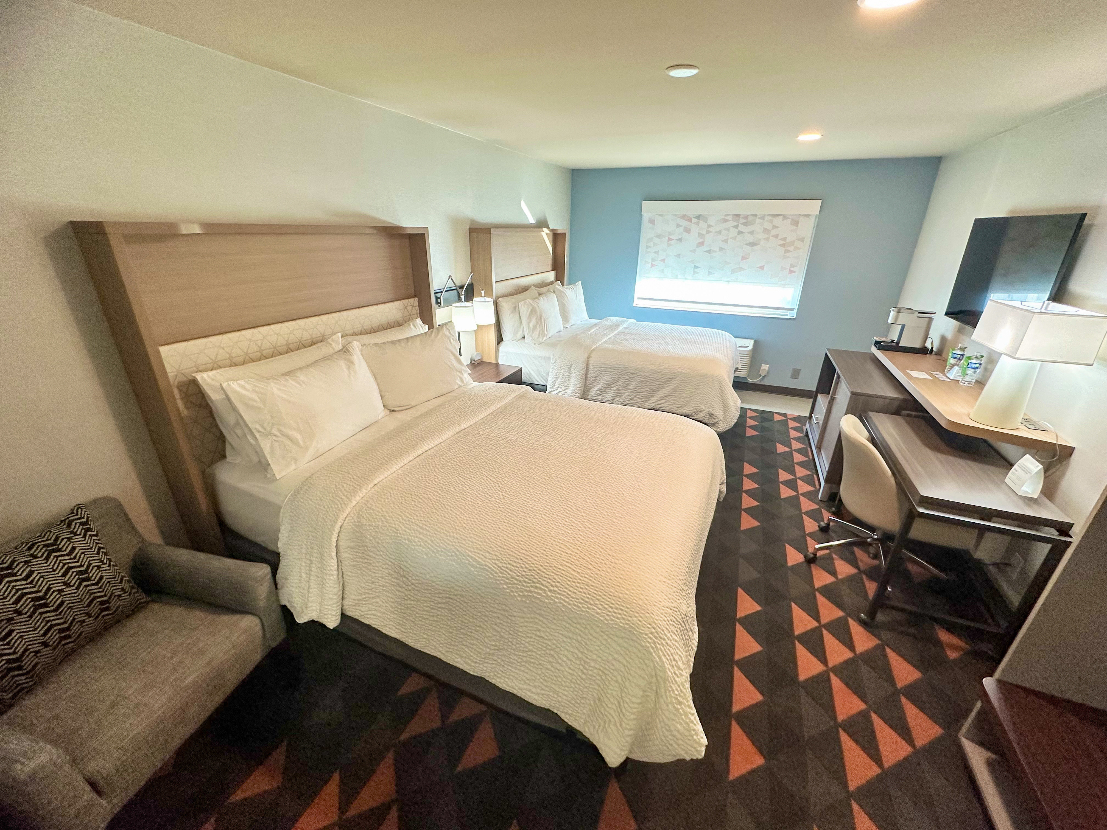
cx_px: 554
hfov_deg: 102.1
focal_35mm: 14
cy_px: 415
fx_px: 448
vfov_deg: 85.7
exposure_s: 1/120
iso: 200
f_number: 2.2
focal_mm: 2.22
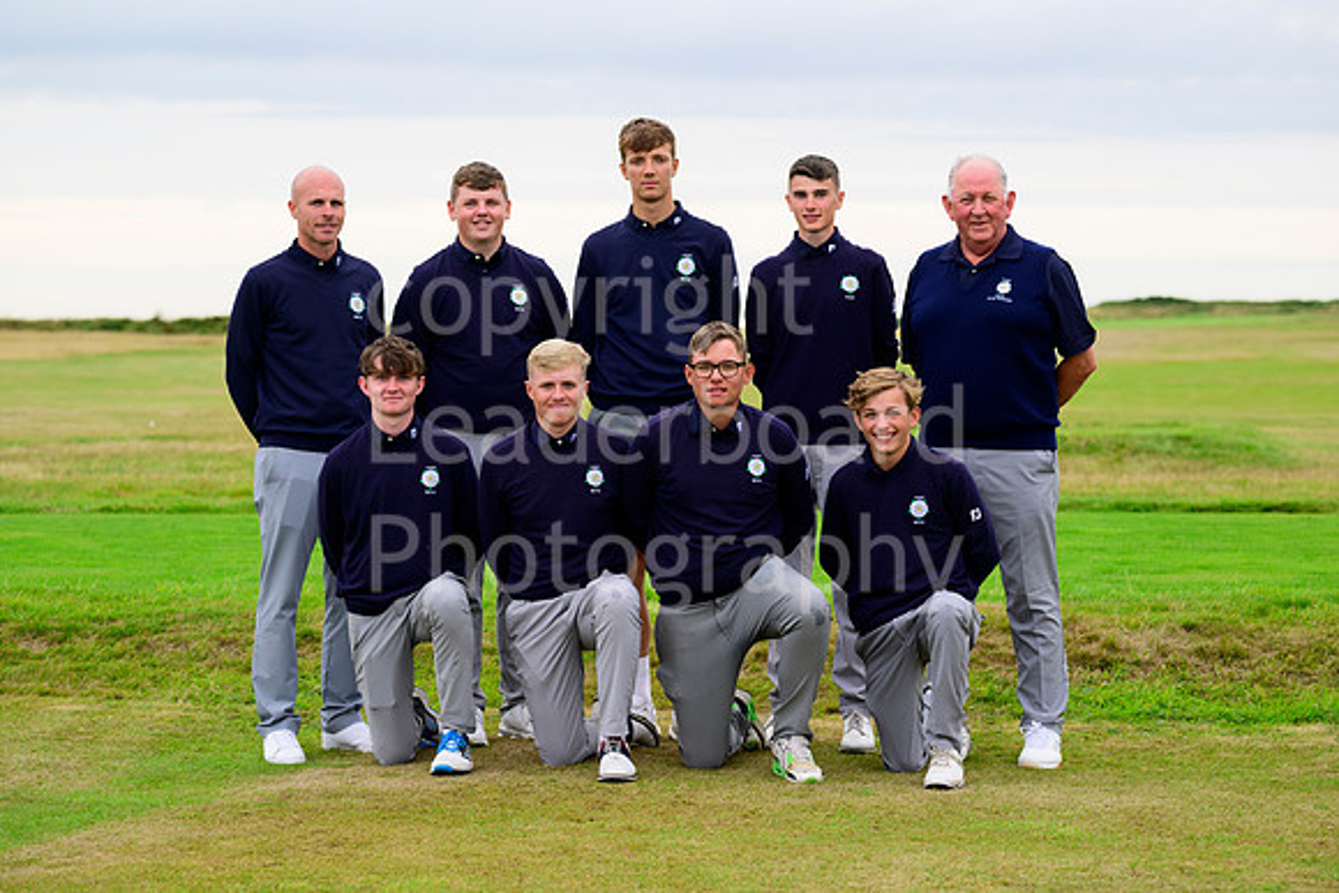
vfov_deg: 11.4
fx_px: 4464
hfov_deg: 17.1
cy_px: 446
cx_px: 670
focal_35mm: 120
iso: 1000
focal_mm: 120
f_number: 5.6
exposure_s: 1/1000
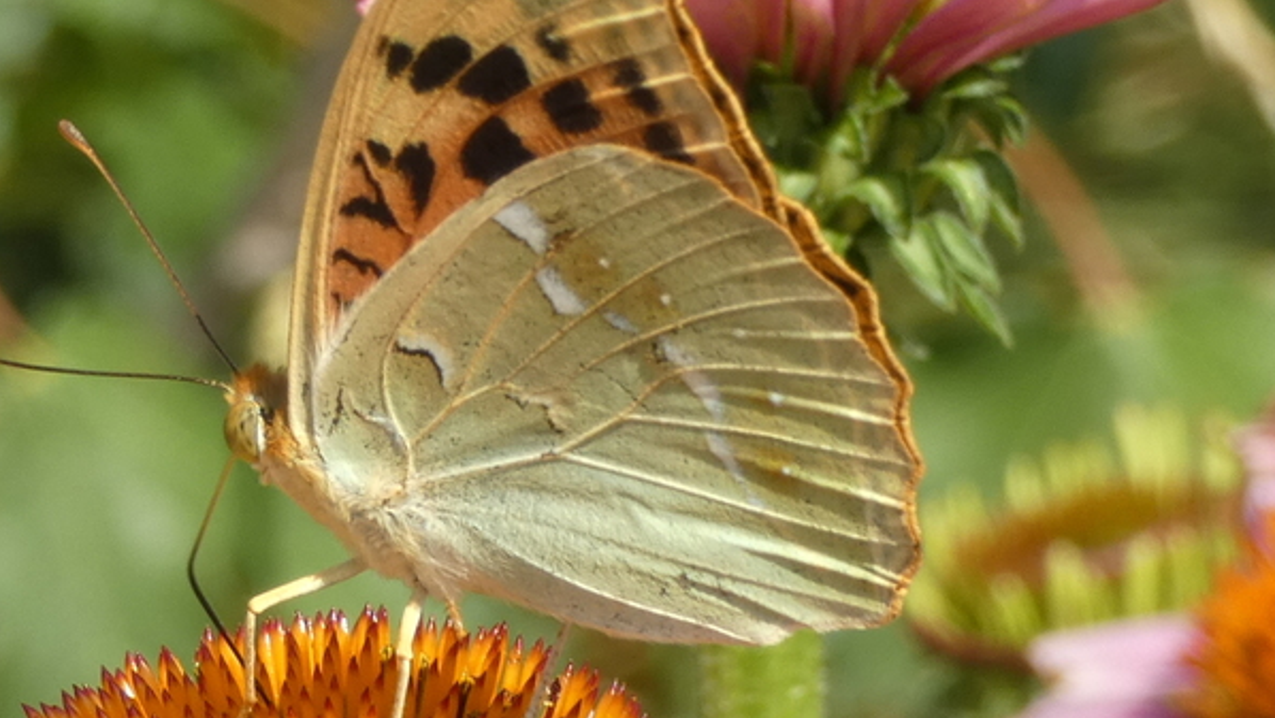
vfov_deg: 3.6
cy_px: 332
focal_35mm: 337
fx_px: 11398
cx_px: 519
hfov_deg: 6.4
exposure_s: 1/100
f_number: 5.5
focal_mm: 38.9
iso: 80
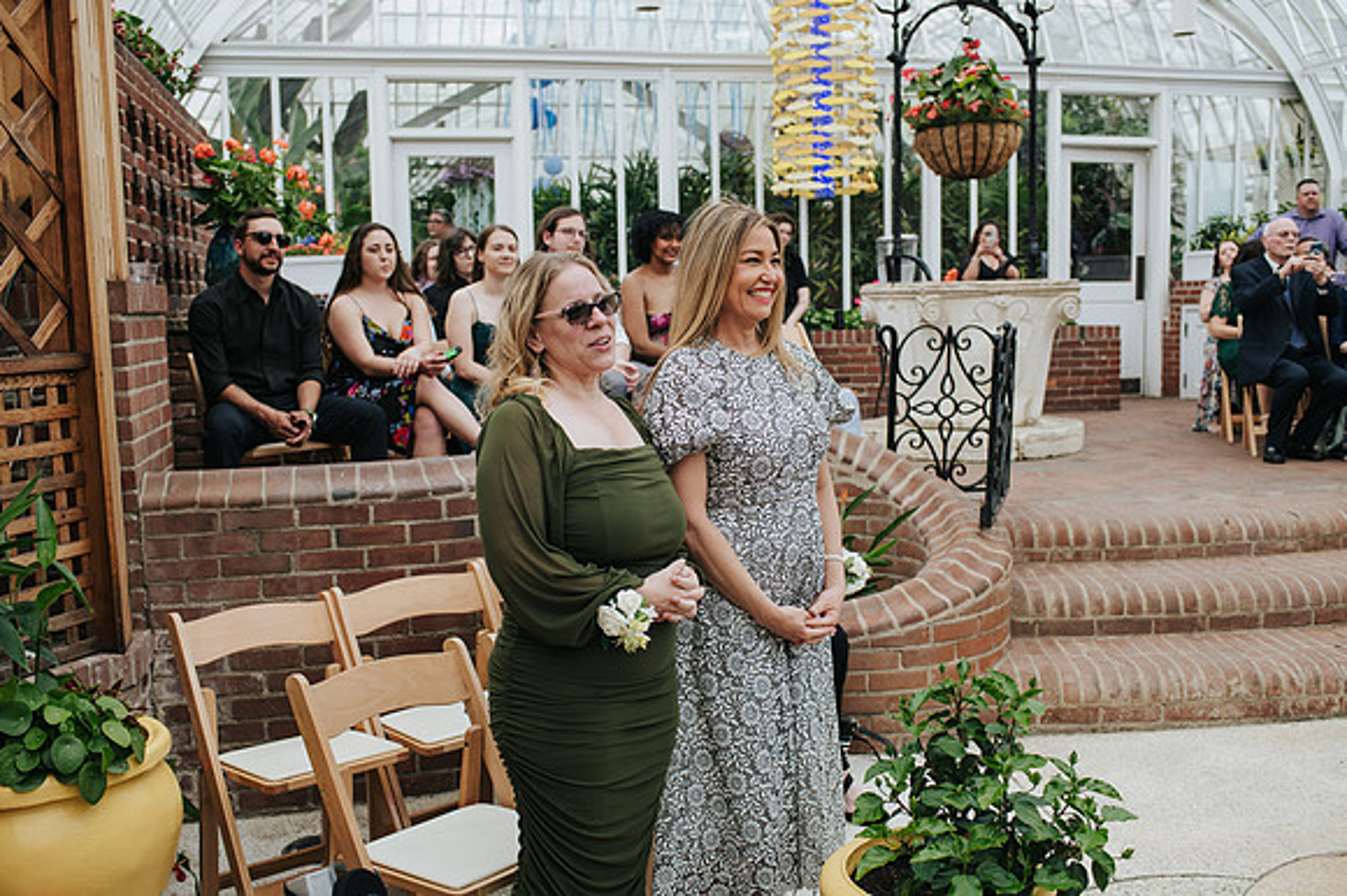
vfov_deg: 37.8
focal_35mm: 35
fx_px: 1309
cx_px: 674
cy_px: 448
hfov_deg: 54.5
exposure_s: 1/800
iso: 320
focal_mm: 35
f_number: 3.5
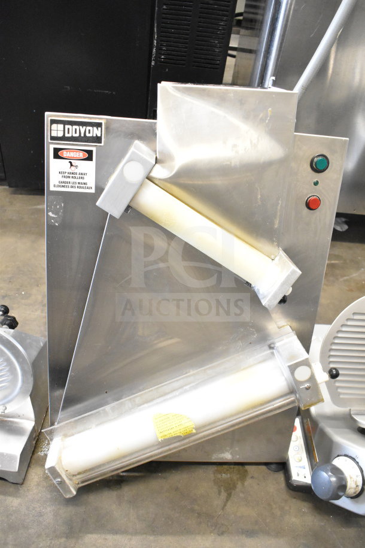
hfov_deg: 43.6
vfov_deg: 61.9
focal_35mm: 30
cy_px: 274
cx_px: 182
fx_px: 456
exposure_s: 1/80
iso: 6400
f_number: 4.5
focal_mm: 20
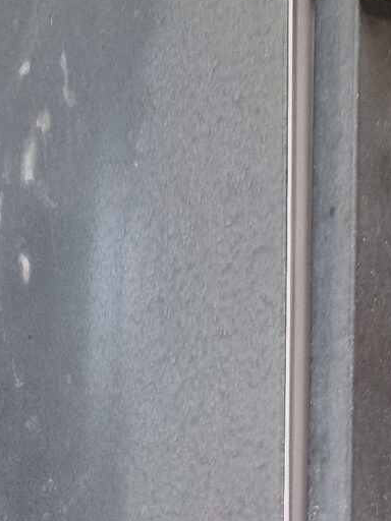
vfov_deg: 16.4
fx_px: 1732
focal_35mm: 115
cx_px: 517
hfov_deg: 12.5
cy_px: 620
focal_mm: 6.4
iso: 200
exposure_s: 1/180
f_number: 1.8
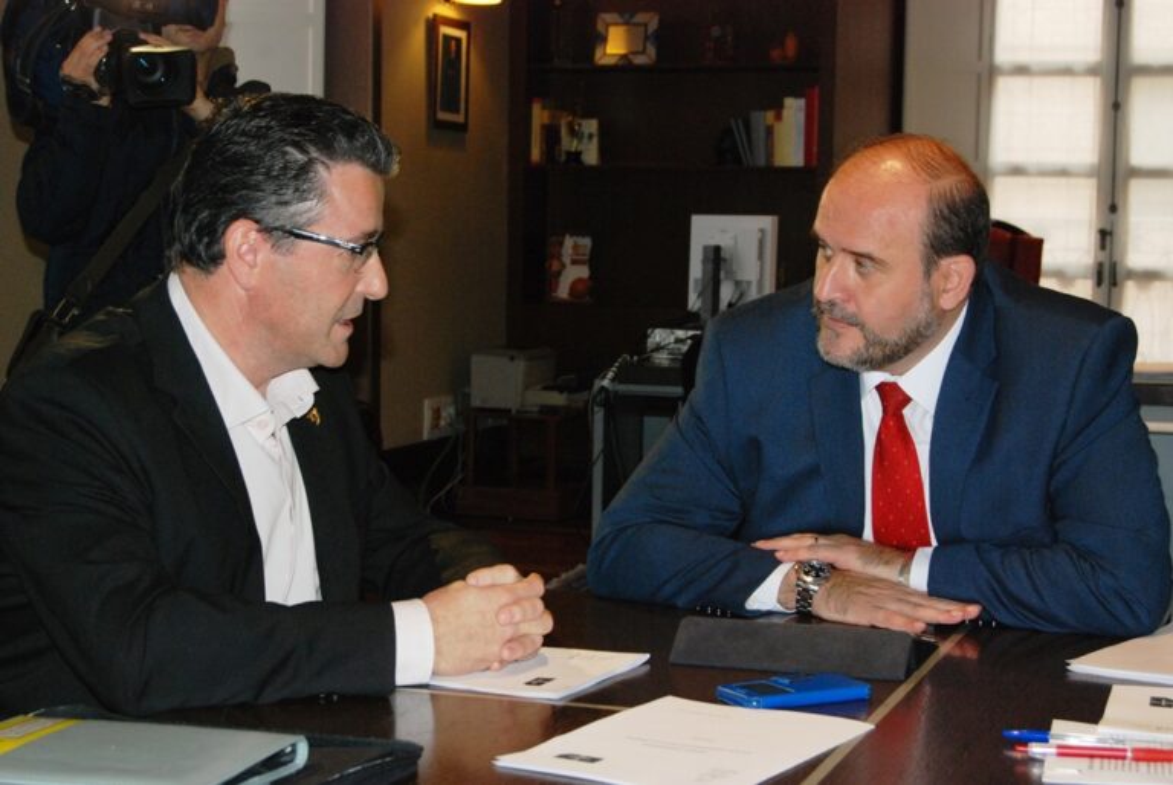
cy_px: 392
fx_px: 2055
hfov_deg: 31.9
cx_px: 586
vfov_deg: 21.6
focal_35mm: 63
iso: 640
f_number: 5.3
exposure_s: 1/60
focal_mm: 42
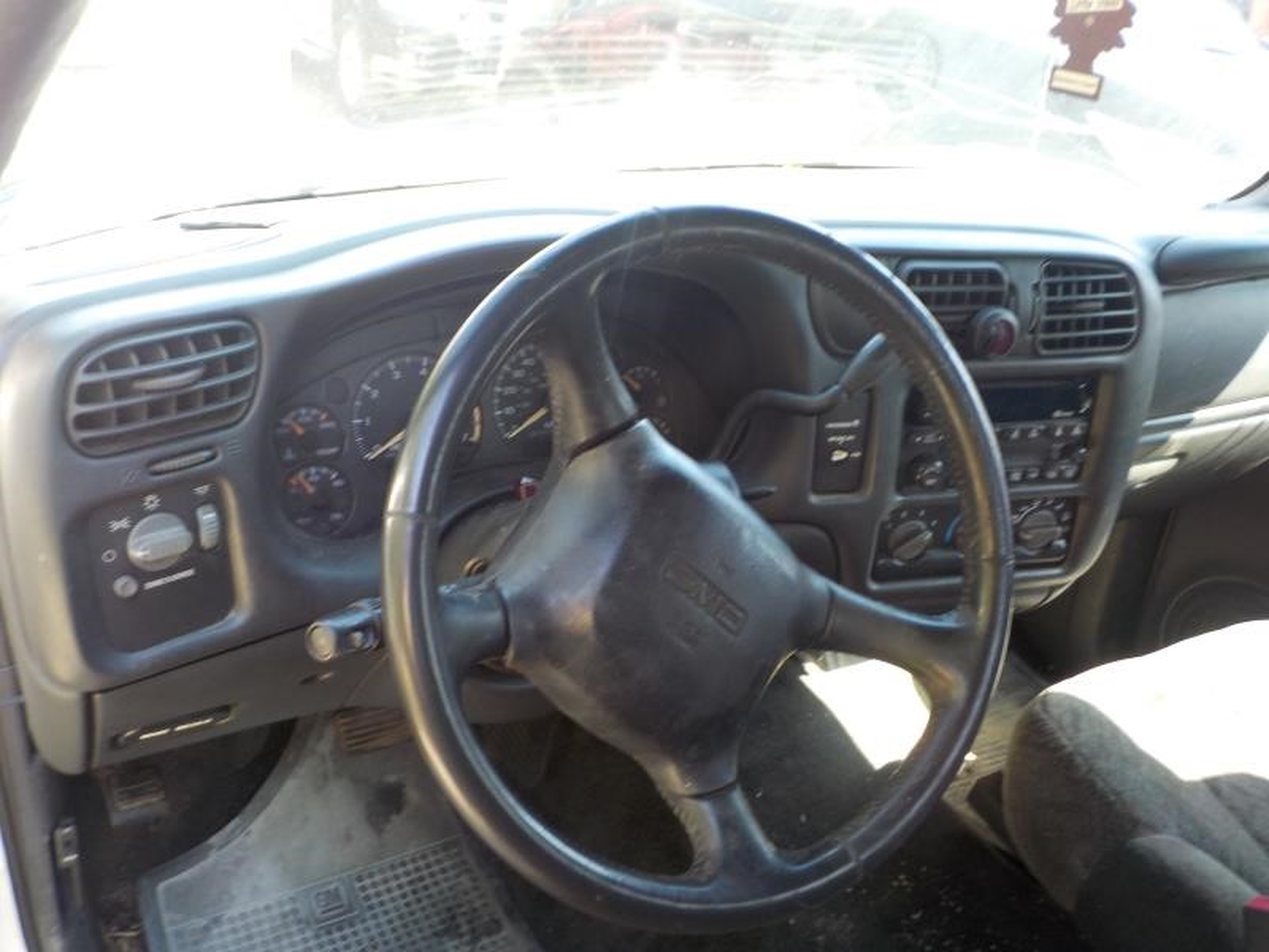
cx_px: 634
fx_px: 1100
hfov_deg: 60.0
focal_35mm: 30
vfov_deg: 46.8
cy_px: 476
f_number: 3.3
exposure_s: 1/30
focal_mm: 4.1
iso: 125
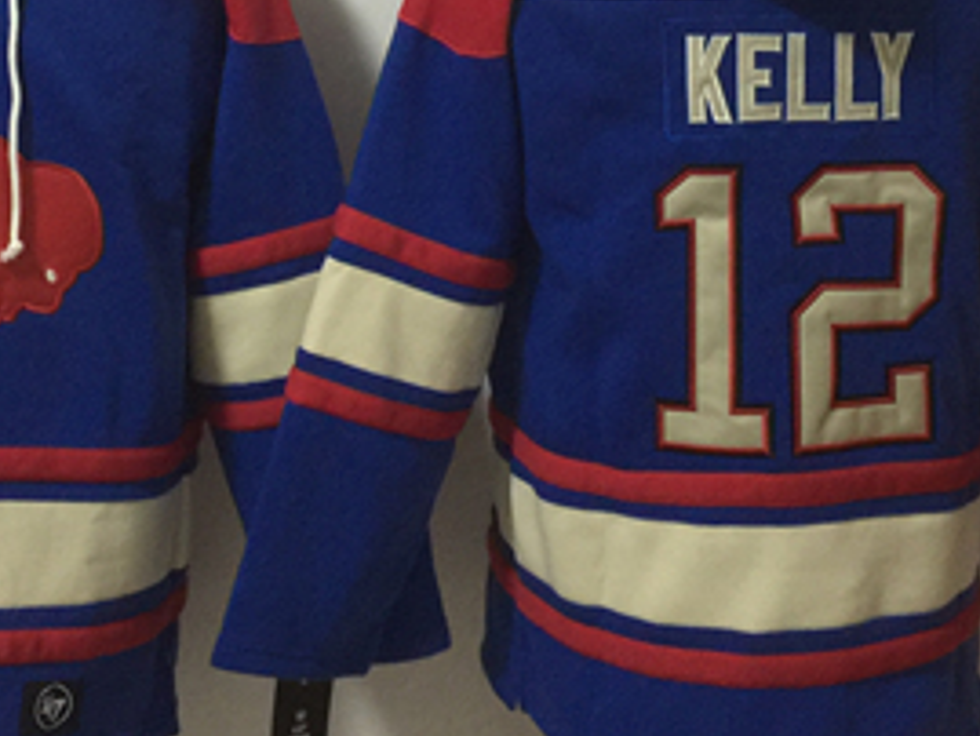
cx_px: 339
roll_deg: -3.0
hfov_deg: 27.6
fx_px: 1983
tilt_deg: +1.3
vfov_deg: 20.3
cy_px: -24
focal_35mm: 70
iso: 125
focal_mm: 4.15
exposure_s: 1/8
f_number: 2.2
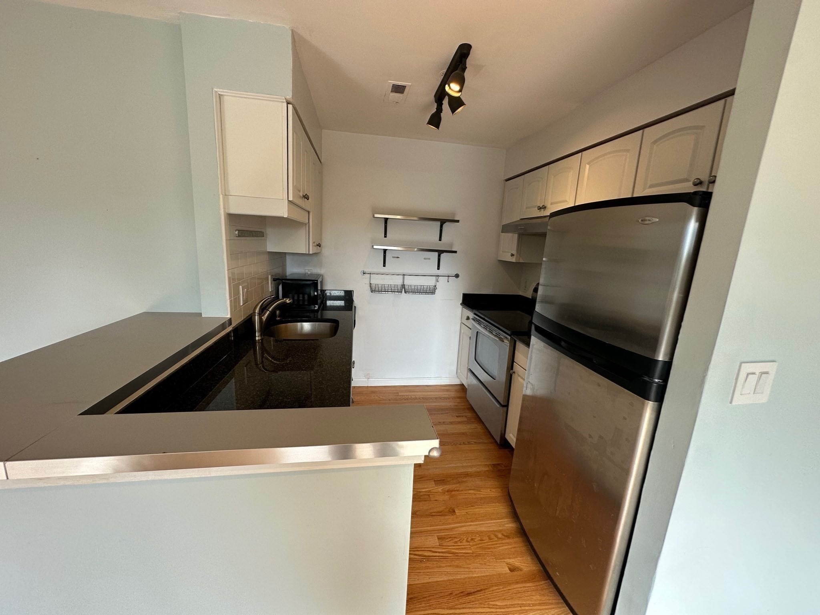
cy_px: 308
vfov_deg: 85.7
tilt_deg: -11.0
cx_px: 410
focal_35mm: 14
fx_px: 332
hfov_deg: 102.1
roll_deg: -3.5
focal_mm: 2.22
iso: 125
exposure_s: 1/120
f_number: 2.2
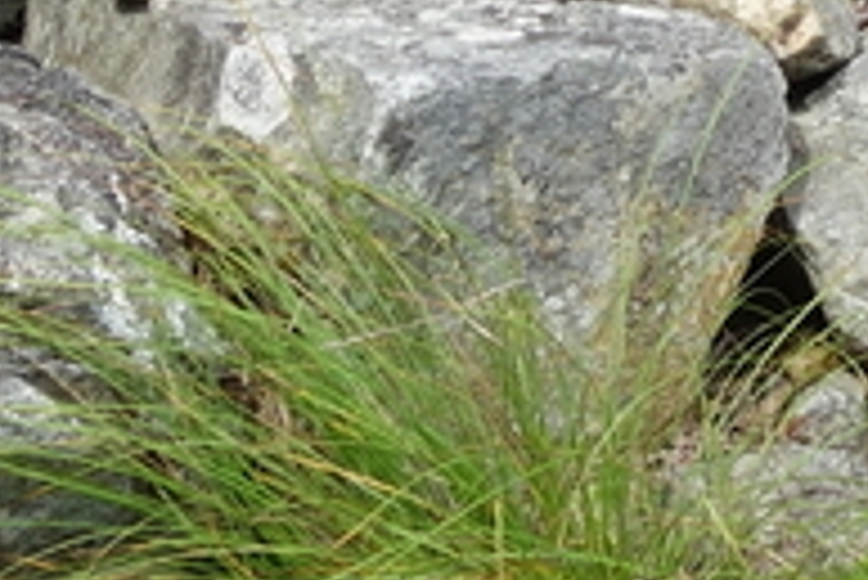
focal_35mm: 174
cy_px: -935
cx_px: 1466
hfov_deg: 11.1
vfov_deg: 7.3
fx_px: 4198
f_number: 5.6
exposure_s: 1/250
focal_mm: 10.4
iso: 125
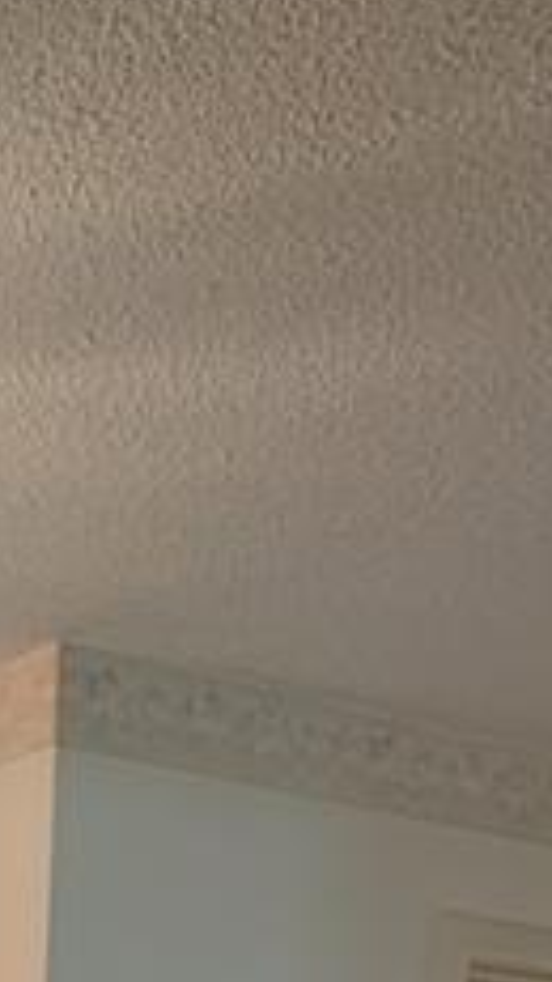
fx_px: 1769
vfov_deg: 21.3
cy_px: 1739
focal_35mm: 68
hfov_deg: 12.5
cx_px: -885
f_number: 1.7
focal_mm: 2.02
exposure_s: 1/40
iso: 61
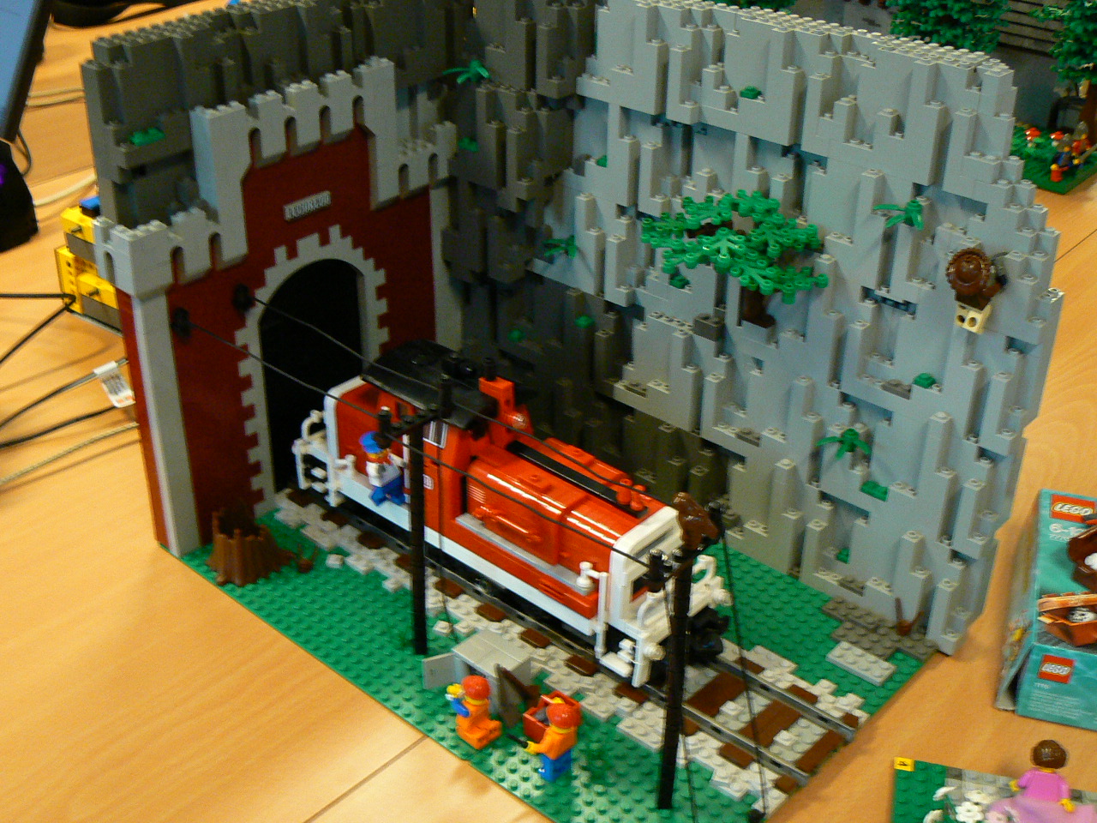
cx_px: 548
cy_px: 412
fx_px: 1299
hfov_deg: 45.8
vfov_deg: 35.1
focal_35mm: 41
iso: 200
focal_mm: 6
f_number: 2.8
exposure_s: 1/15
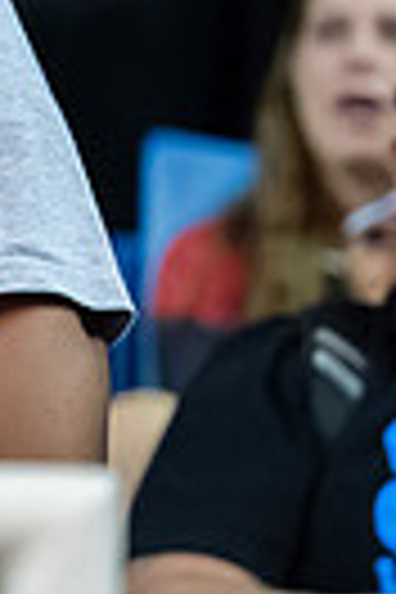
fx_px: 8992
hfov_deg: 2.5
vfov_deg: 3.8
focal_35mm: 545
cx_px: -876
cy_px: -41
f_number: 2.8
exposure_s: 1/800
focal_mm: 94
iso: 5000
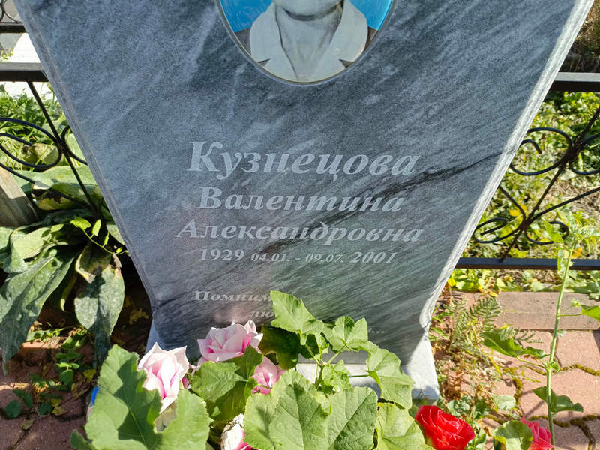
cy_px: 225
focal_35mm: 25
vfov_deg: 54.9
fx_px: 433
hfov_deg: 69.4
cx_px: 300
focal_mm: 4.76
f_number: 1.69
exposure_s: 1/456
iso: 111
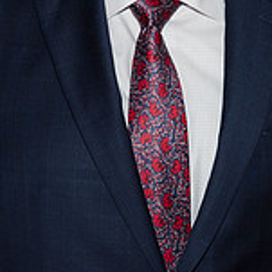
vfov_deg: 9.6
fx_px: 1591
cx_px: 277
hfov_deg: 9.7
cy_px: -44
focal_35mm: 179
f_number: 5.6
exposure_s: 1/125
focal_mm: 55
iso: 1250
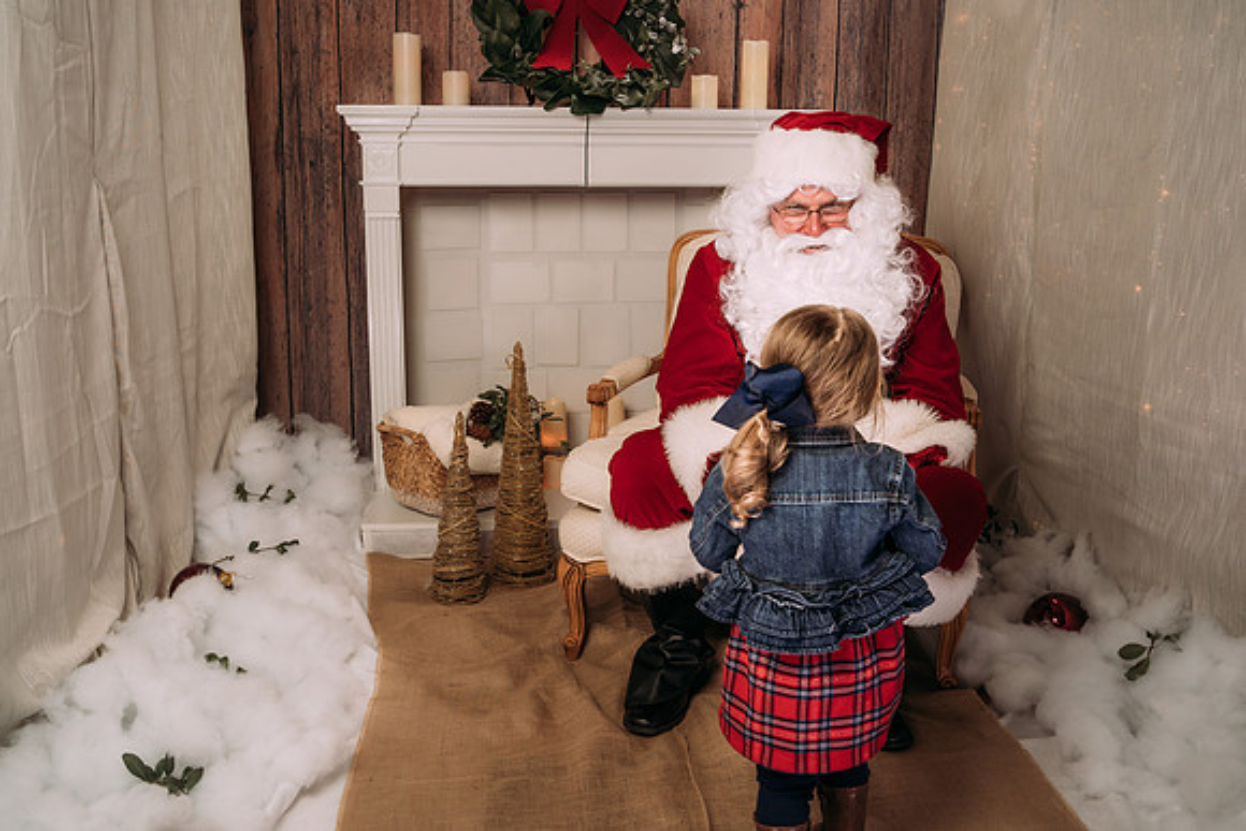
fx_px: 1258
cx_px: 634
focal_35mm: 36
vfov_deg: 36.6
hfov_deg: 52.7
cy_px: 411
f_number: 5.6
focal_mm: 35
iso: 100
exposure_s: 1/100
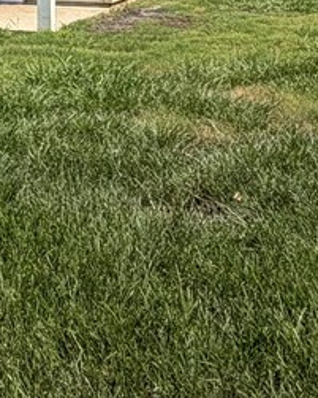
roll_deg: +2.0
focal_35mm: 87
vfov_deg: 20.7
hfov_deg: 16.0
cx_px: -176
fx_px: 1023
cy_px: -62
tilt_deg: +0.0
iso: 20
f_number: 2.2
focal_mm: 2.22
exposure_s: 1/770
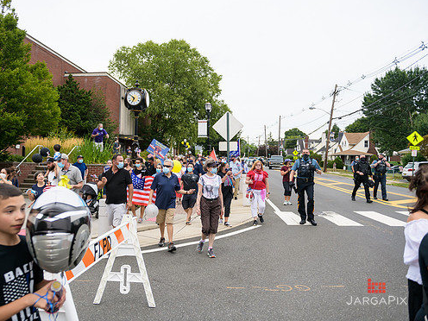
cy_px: 157
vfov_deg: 51.3
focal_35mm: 27
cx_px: 179
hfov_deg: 64.9
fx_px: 334
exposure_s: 1/640
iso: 200
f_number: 3.2
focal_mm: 24
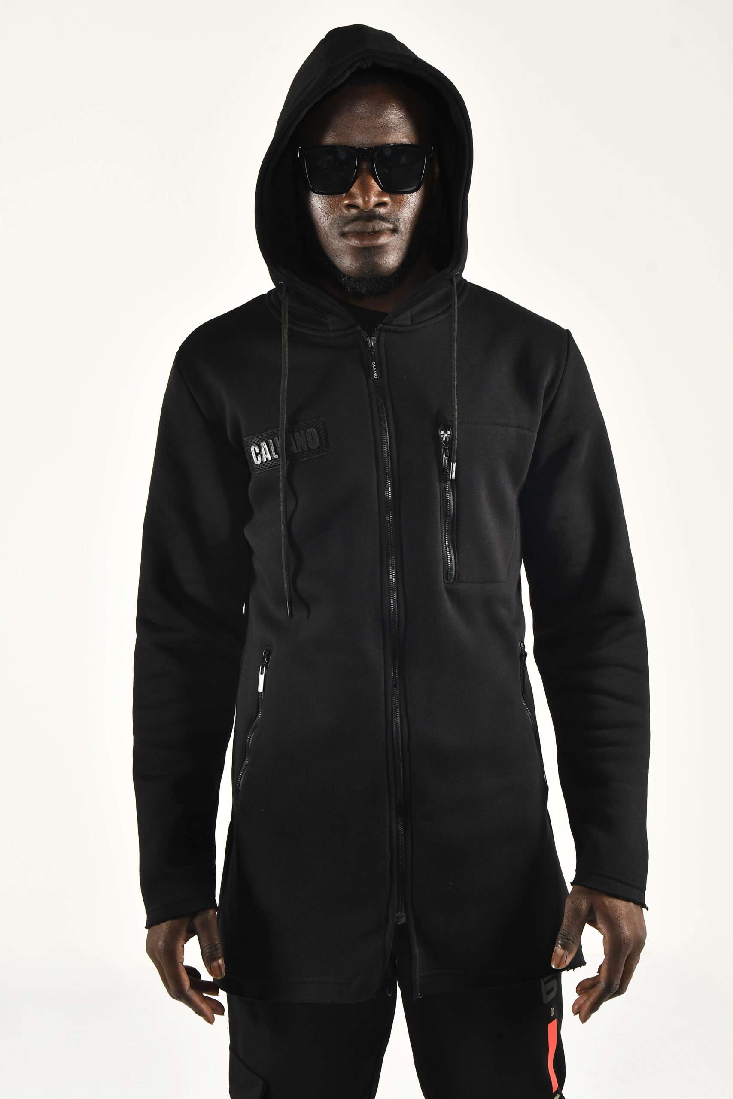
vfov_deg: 38.9
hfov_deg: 26.5
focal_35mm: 51
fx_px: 1557
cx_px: 366
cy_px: 550
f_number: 9
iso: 160
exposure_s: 1/125
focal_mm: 34
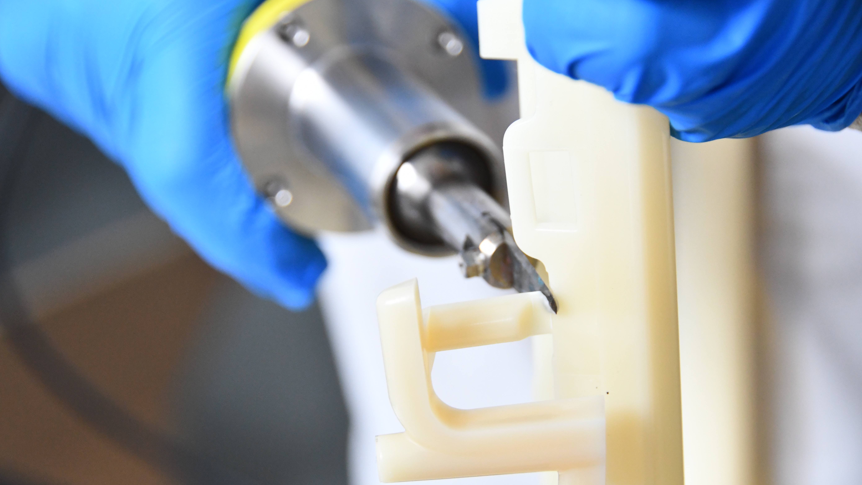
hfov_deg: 15.1
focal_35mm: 142
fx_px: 3246
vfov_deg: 8.5
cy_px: 263
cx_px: 430
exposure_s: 1/125
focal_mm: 90
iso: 2500
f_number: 5.6
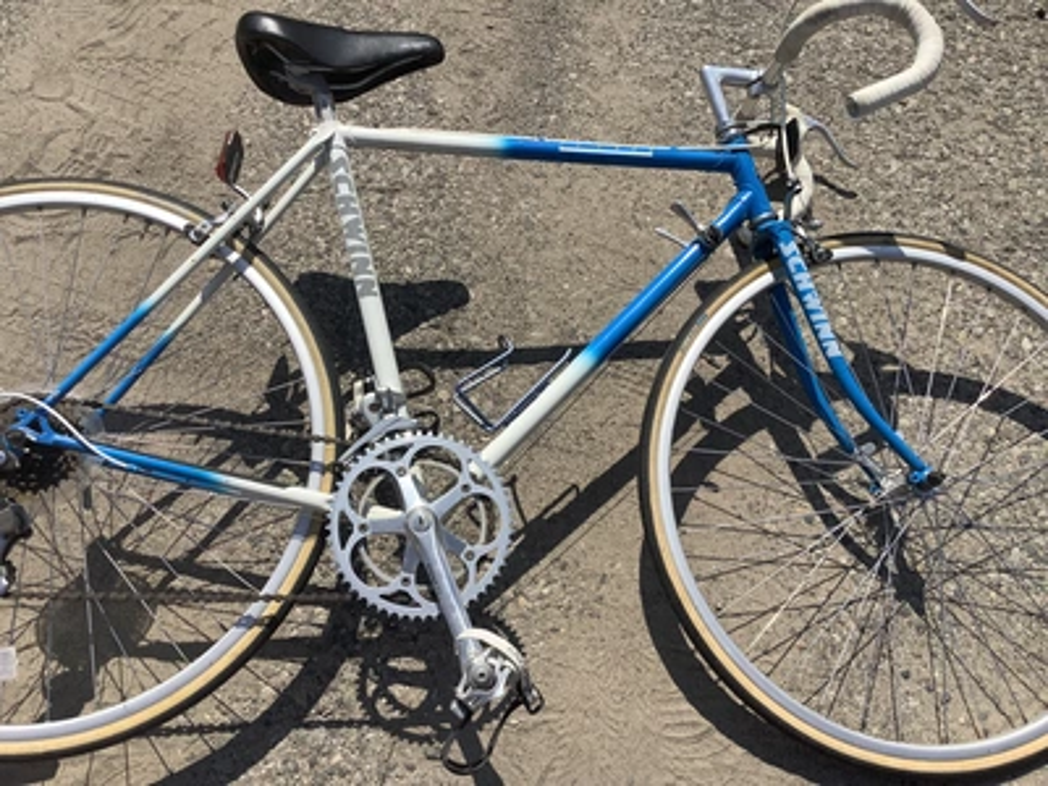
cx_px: 524
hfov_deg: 58.4
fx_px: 939
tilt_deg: -65.7
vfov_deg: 45.4
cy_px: 393
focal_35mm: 31
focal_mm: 3.3
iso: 25
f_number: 2.4
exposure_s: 1/2146
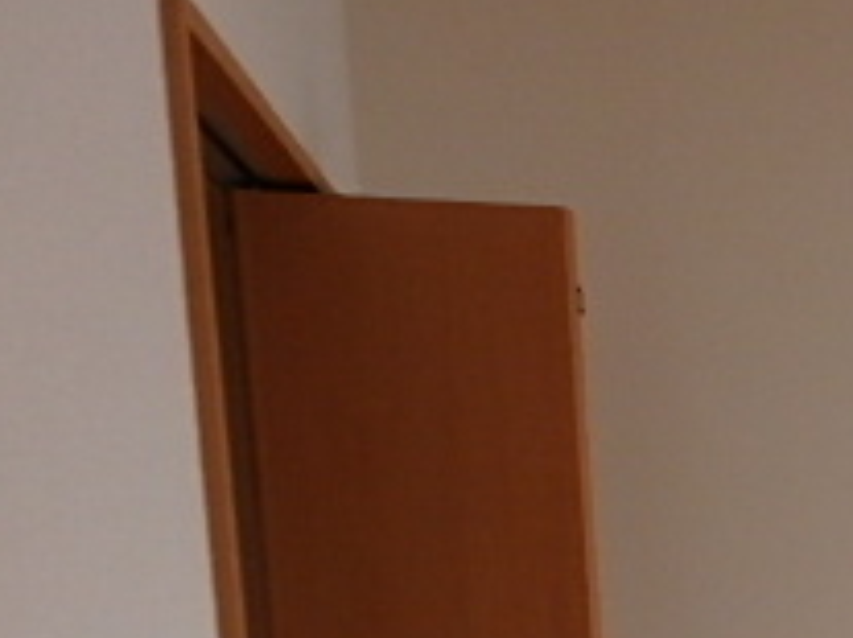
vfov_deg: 20.8
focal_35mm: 65
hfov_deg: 23.9
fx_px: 1601
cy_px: 803
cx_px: 1261
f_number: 3.5
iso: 200
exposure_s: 1/40
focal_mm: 3.7
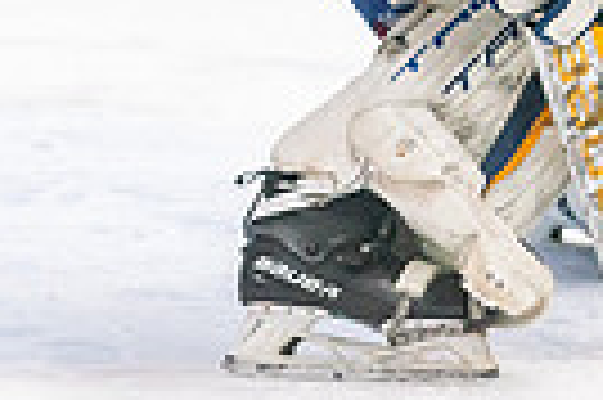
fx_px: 8013
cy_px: -420
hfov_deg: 4.3
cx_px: 593
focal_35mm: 479
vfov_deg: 2.8
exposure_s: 1/1250
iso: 3200
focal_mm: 94
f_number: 2.8
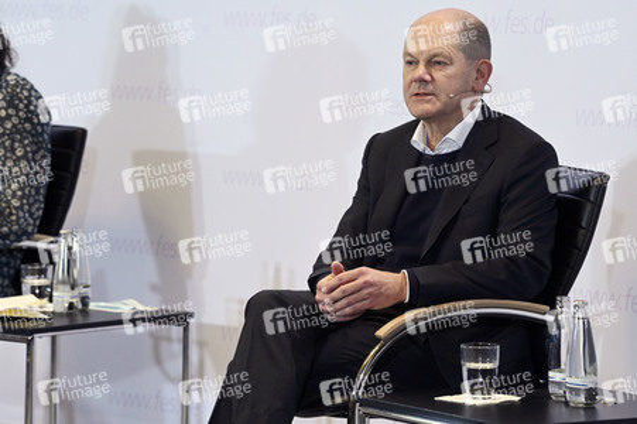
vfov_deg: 6.9
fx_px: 3536
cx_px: 318
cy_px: 212
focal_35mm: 200
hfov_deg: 10.3
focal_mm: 200
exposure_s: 1/500
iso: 6400
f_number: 6.3
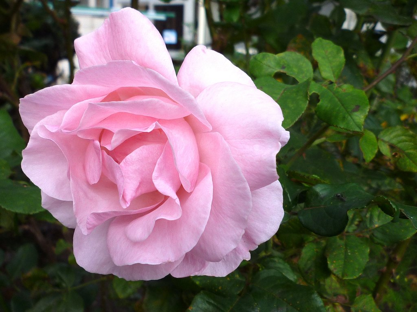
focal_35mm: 40
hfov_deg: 46.8
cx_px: 208
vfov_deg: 36.0
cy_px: 156
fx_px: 482
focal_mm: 4.5
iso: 80
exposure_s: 1/200
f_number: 2.8
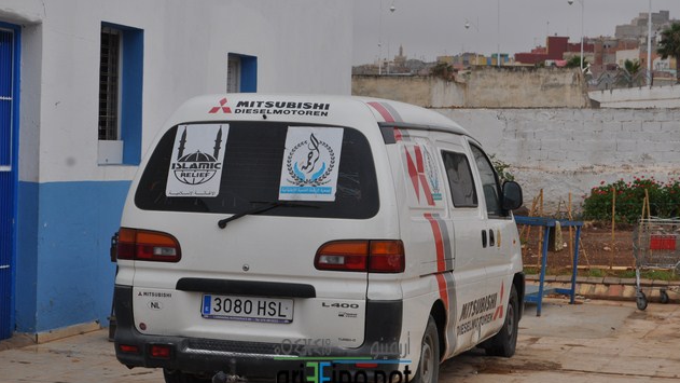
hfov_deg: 24.3
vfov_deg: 13.8
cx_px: 343
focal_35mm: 88
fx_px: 1578
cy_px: 194
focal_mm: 55
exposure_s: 1/320
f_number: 9
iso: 200
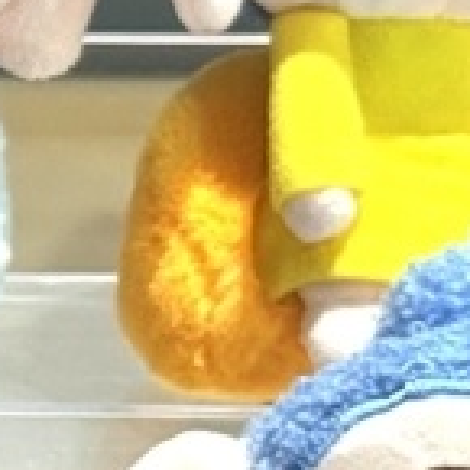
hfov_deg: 6.2
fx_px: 4040
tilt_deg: -26.6
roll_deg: -0.8
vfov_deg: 6.6
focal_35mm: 263
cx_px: -921
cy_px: 556
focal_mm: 6.76
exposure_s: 1/100
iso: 100
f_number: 1.78
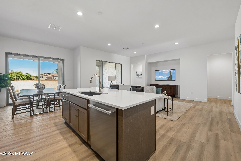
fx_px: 94
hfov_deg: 104.3
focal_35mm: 14
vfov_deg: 81.2
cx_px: 120
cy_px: 80
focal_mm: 14
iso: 400
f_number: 8
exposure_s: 1/25
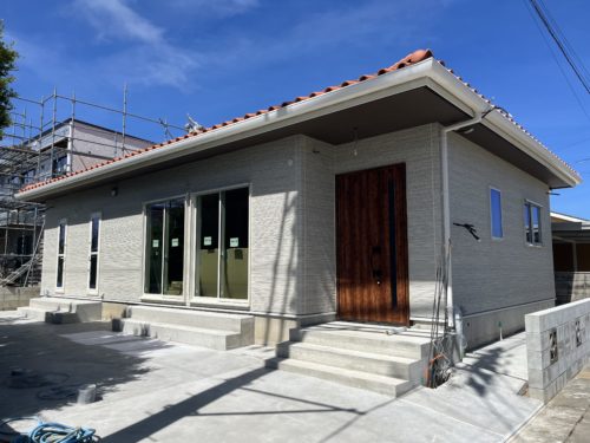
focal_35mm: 26
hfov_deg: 67.3
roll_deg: -0.2
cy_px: 222
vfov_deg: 53.1
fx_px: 443
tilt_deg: +5.6
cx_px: 295
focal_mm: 5.1
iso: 50
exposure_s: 1/4651
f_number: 1.6
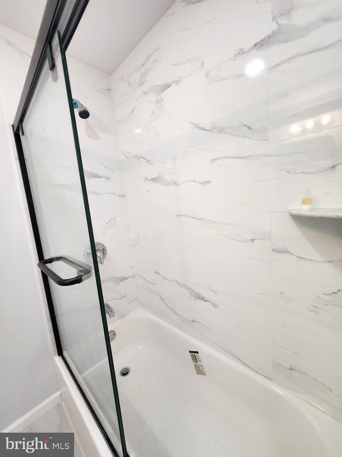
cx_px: 171
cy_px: 228
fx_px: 171
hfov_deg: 89.9
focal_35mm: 13
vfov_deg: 106.2
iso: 80
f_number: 2.2
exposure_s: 1/60
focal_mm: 1.74
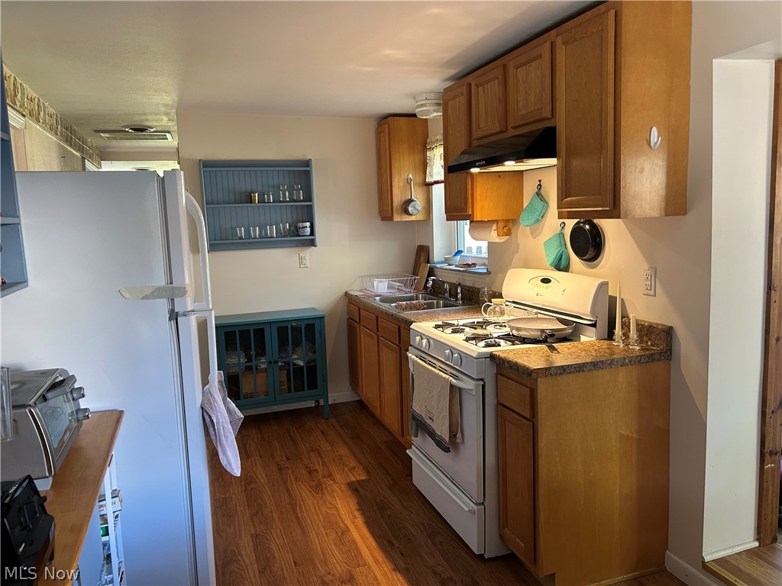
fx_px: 587
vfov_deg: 53.1
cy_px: 293
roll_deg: +2.2
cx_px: 391
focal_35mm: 26
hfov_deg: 67.3
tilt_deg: -6.8
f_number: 1.5
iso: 160
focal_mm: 5.7
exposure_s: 1/60
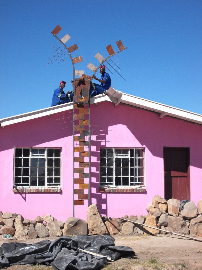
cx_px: 101
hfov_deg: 20.7
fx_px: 552
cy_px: 135
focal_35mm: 71
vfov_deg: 27.4
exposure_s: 1/250
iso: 80
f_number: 8.6
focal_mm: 10
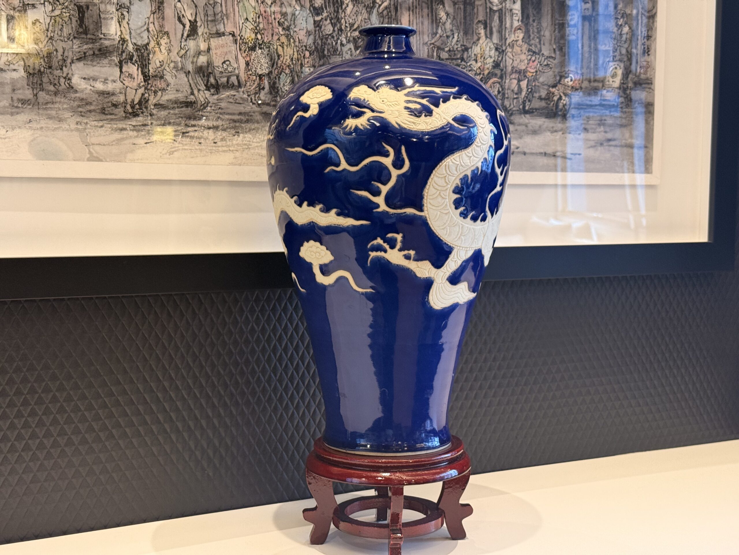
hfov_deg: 39.7
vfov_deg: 30.3
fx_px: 1025
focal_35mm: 48
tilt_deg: -4.8
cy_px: 278
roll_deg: +0.0
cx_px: 370
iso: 200
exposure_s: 1/100
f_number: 1.78
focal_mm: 6.76
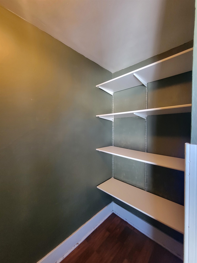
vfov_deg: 106.2
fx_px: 99
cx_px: 98
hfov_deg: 89.9
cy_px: 132
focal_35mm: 13
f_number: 2.2
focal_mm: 2.2
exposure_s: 1/30
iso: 640
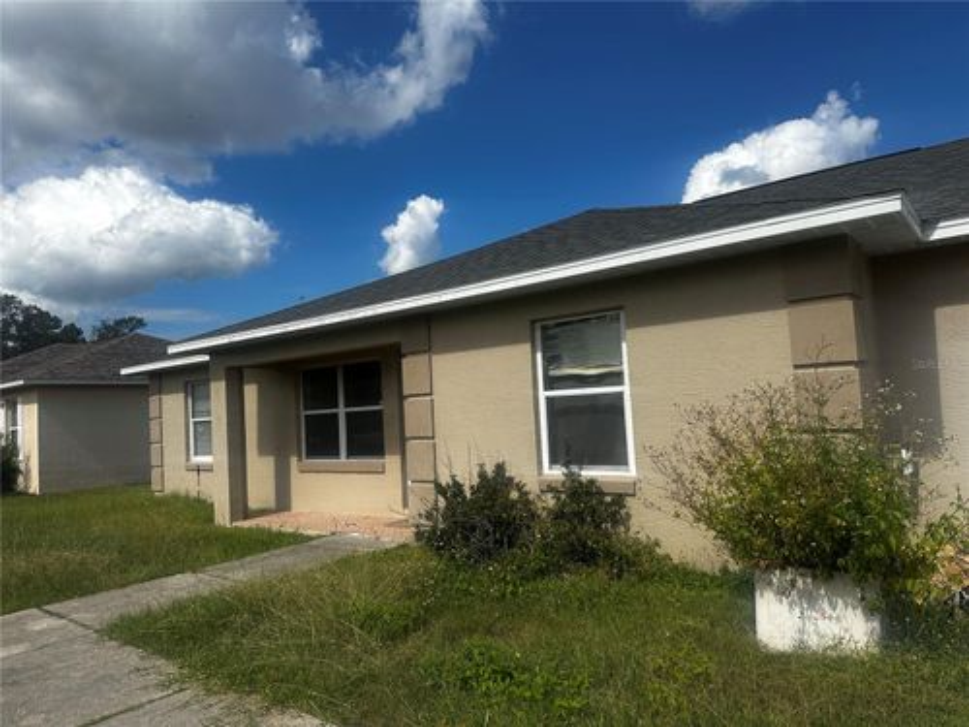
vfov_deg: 56.8
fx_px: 672
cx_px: 484
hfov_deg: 71.6
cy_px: 364
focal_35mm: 24
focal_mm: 6.86
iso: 80
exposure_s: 1/6623
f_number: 1.78
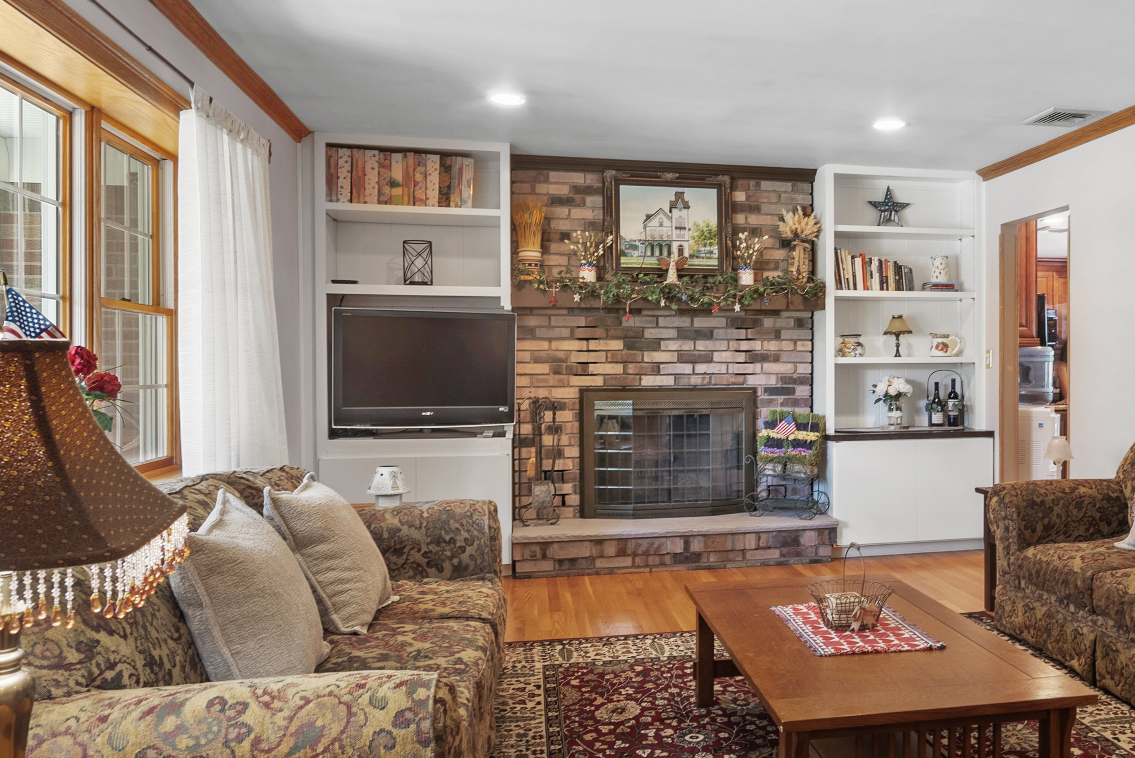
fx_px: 883
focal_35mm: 28
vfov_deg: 46.4
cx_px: 734
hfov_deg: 64.1
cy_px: 379
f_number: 9
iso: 250
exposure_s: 3.2
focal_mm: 16
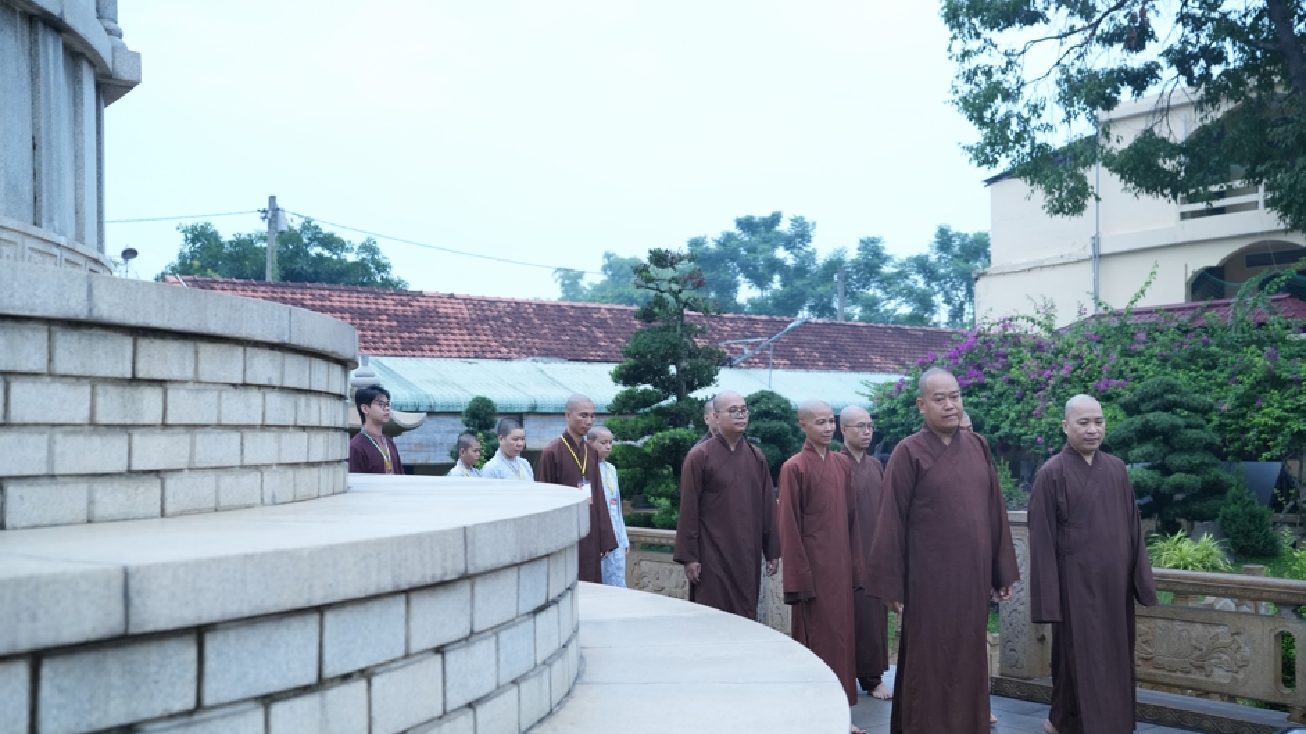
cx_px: 671
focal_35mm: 38
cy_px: 436
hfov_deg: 52.8
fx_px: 1316
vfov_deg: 31.1
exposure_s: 1/125
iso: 2000
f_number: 2.8
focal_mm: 35
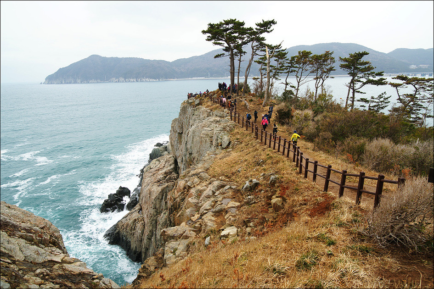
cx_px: 217
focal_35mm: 24
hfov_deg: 73.7
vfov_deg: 53.1
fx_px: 289
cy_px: 144
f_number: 8
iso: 100
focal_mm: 24
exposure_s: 1/80
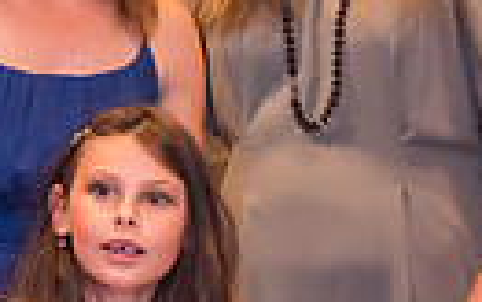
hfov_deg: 6.5
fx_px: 4153
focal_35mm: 316
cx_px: 751
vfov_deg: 4.2
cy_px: 83
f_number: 4.5
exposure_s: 1/200
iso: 3200
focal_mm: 70
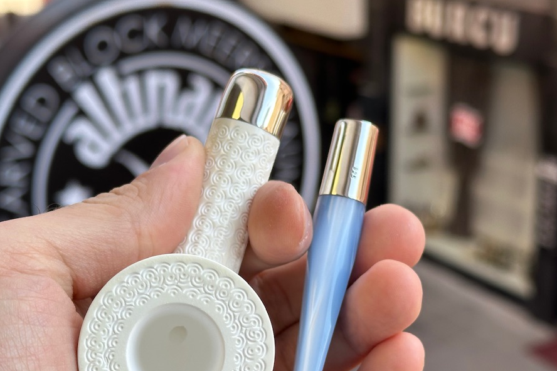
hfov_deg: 28.1
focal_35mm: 72
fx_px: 1114
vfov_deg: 18.9
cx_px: 279
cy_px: 230
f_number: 1.78
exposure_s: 1/433
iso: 64
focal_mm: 6.86
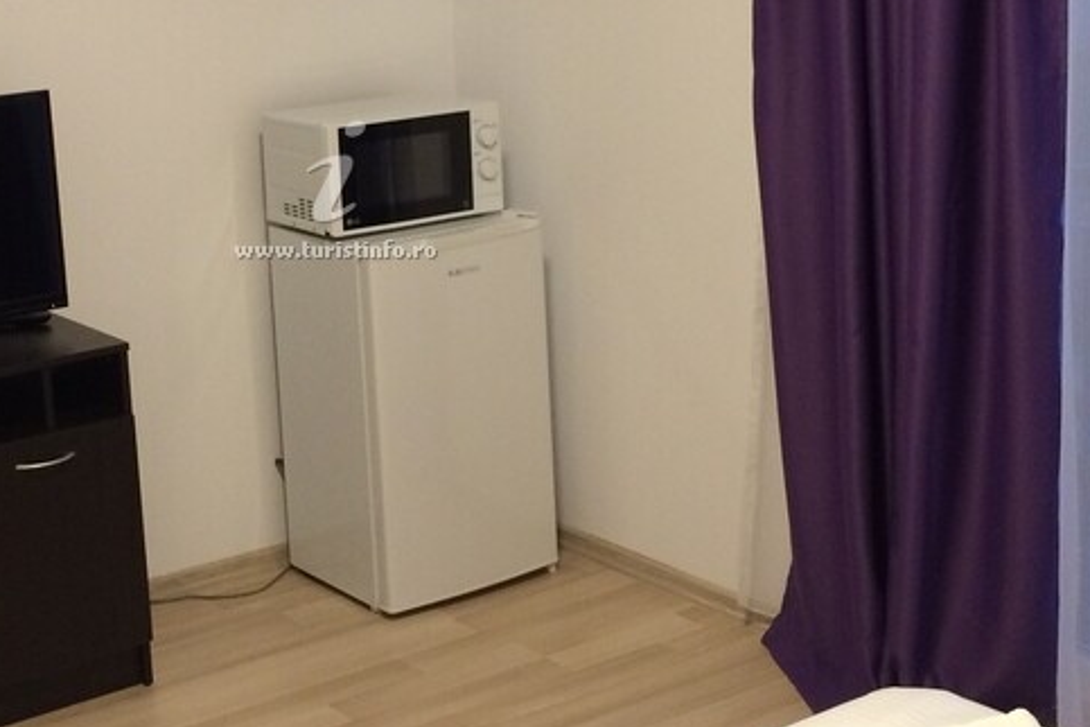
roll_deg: +3.0
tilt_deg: -10.2
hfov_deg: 31.1
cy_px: 199
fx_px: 1938
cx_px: 348
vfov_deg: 21.1
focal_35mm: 64
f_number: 2.2
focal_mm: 4.15
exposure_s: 1/30
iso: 200
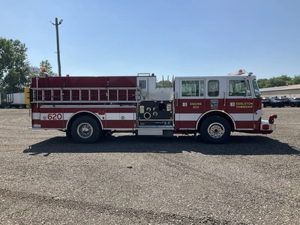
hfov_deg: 61.7
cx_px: 150
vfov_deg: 48.2
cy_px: 112
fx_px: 251
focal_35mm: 29
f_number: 1.8
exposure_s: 1/2320
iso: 25
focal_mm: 3
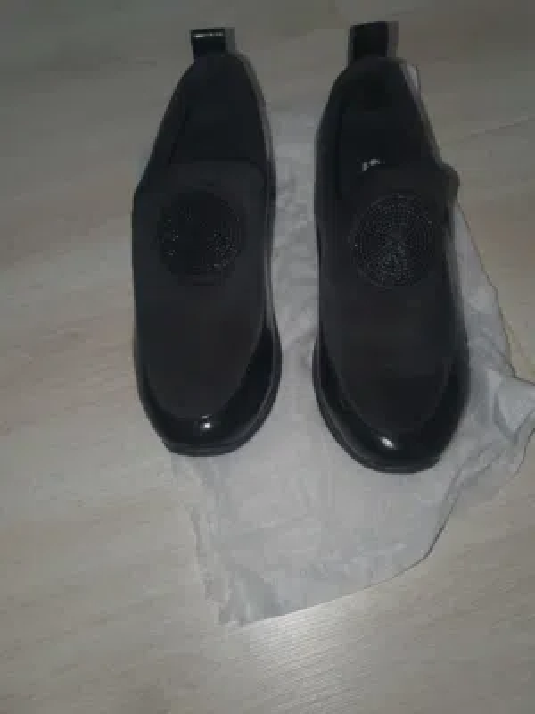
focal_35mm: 26
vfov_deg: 67.3
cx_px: 268
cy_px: 357
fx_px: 536
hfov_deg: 53.1
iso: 80
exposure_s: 1/50
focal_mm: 4.32
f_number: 1.5
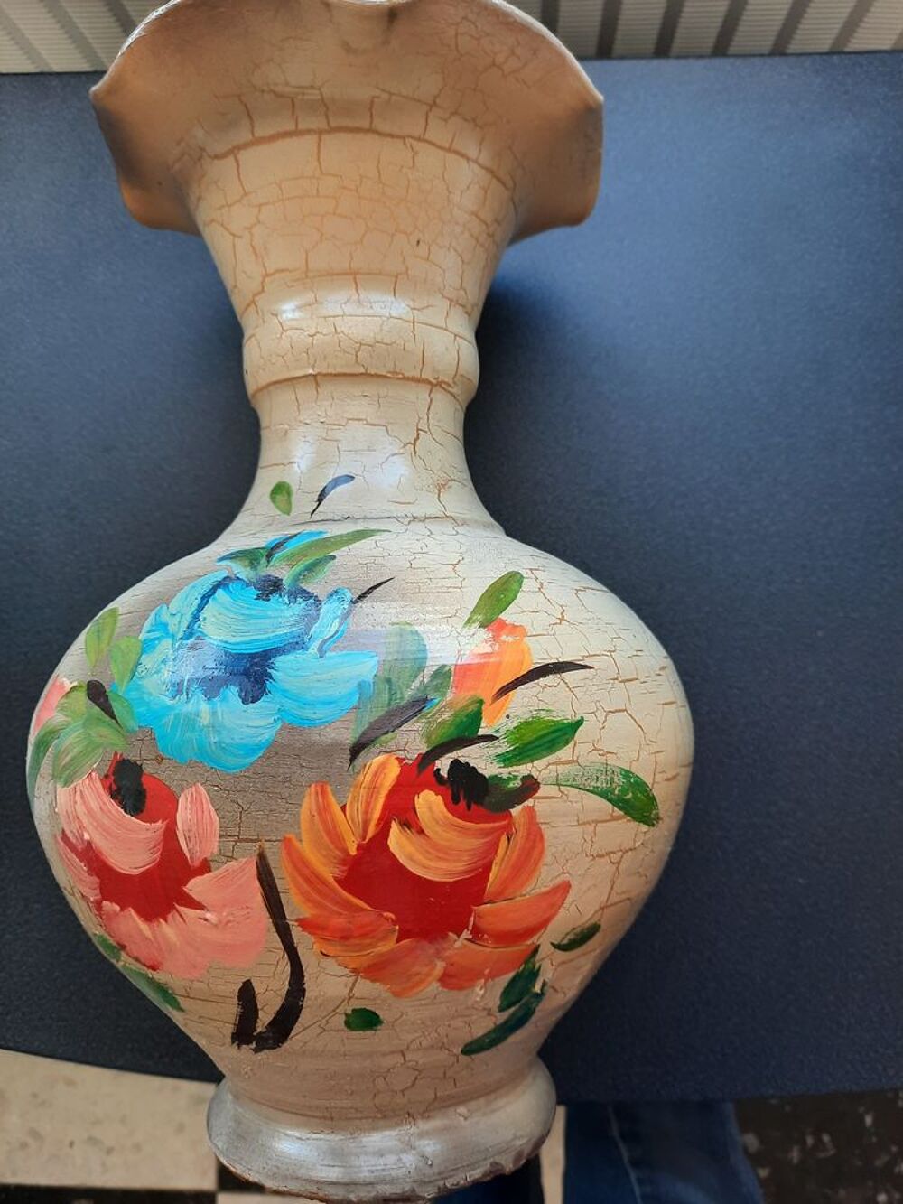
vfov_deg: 69.4
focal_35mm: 25
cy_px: 602
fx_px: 869
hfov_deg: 54.9
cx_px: 452
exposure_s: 1/50
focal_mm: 4.6
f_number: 2
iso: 100
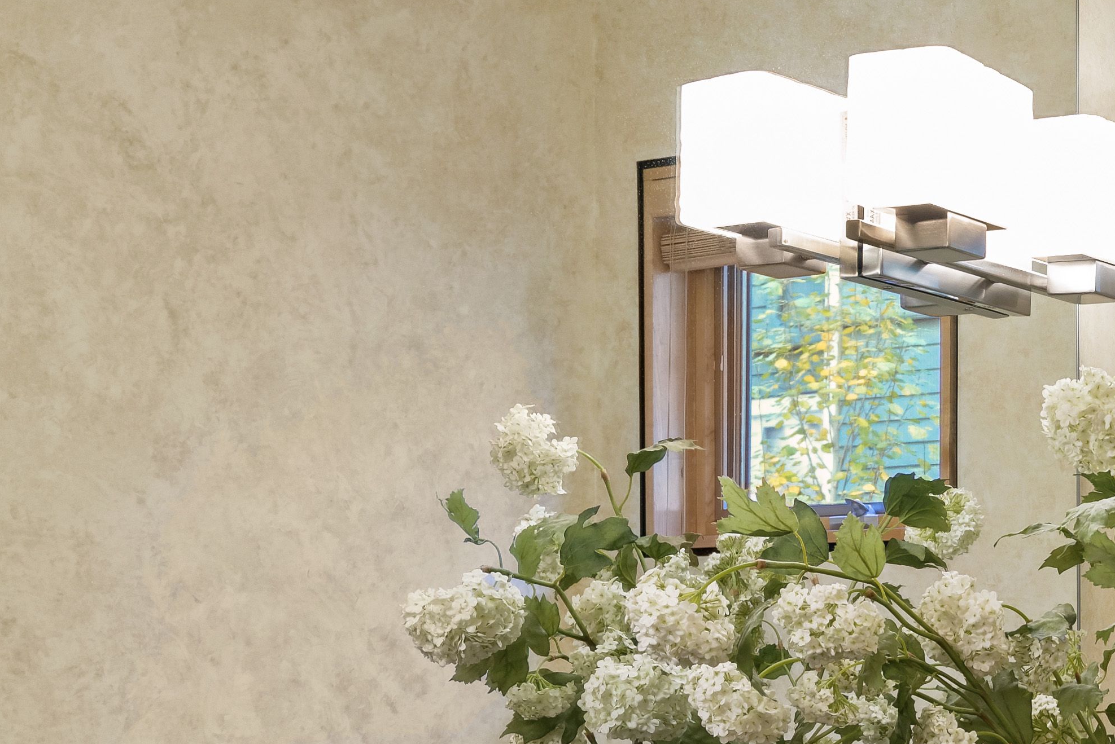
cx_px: 1380
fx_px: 2076
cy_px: 642
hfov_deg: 26.3
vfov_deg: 20.0
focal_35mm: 67
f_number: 7.1
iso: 400
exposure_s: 1/2
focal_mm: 22
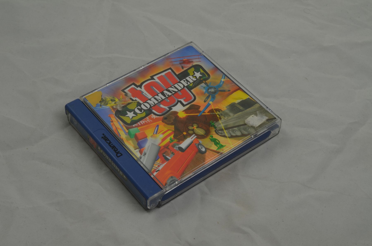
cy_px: 123
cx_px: 186
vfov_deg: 22.5
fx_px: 619
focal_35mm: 60
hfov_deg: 33.5
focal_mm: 40
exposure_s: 1/3
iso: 100
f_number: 20
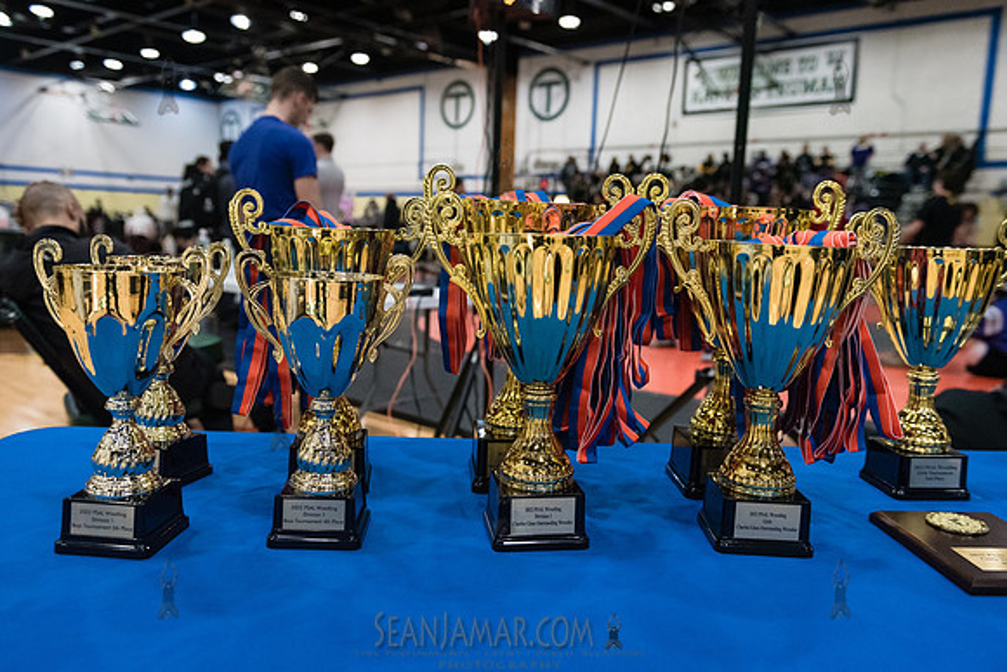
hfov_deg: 65.5
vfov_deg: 46.4
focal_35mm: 28
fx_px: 783
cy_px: 336
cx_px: 504
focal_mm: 28
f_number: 3.2
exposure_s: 1/640
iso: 8000
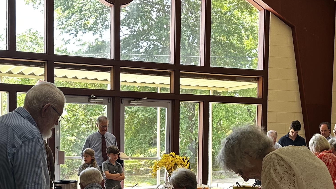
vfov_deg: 16.9
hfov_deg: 30.1
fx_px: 624
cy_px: 178
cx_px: 185
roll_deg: -1.4
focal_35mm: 70
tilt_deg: -2.0
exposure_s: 1/121
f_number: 1.78
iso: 64
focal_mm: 6.86
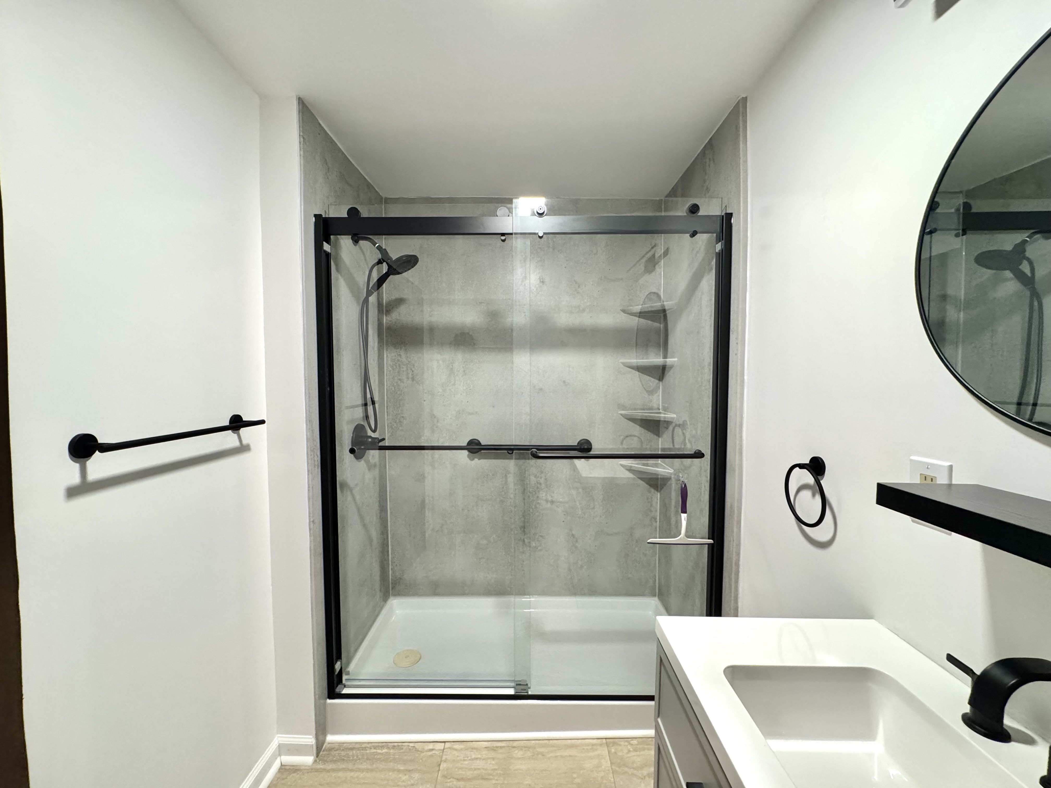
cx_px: 526
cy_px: 394
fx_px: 425
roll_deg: +0.4
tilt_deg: -2.9
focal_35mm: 14
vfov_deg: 85.7
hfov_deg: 102.1
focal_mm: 2.22
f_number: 2.2
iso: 400
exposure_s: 1/60
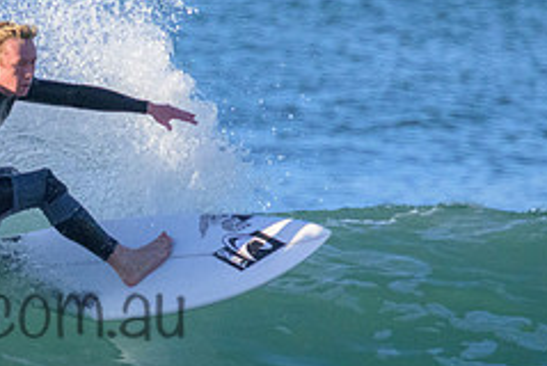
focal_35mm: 2381
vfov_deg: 0.6
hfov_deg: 0.9
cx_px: 16
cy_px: 224
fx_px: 36222
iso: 5000
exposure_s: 1/2000
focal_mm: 800
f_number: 11
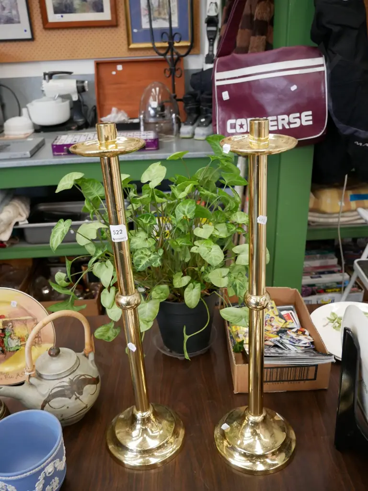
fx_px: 482
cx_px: 184
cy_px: 246
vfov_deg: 54.0
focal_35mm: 34
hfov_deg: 41.8
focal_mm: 17
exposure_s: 1/60
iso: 1250
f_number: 4
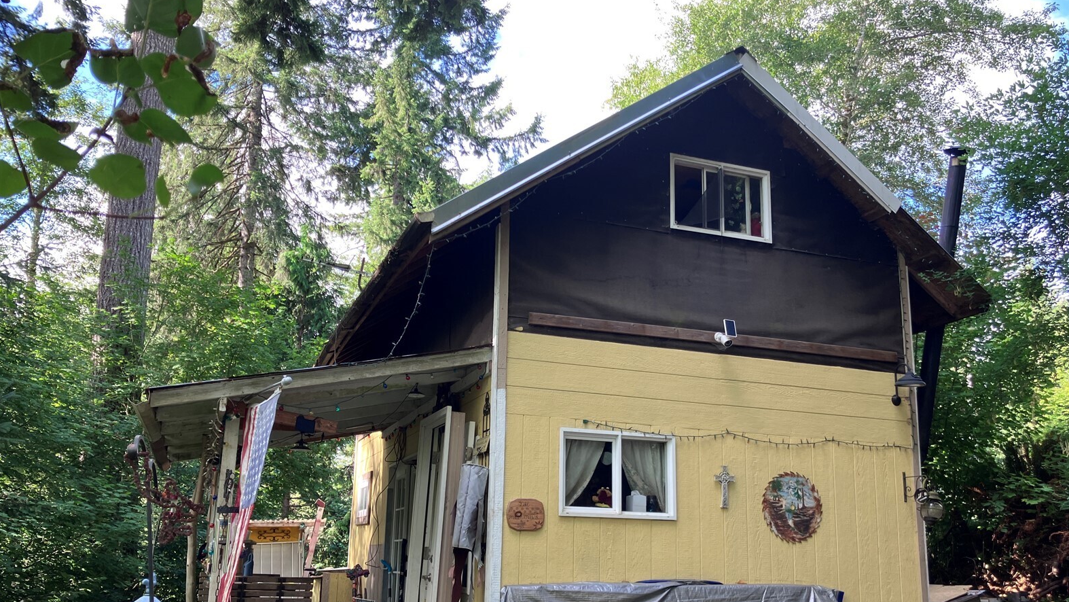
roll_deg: -1.8
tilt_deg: +11.4
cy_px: 378
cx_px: 541
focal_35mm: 31
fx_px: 879
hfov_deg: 62.6
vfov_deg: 37.6
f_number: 1.8
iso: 32
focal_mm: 3.99
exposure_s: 1/121
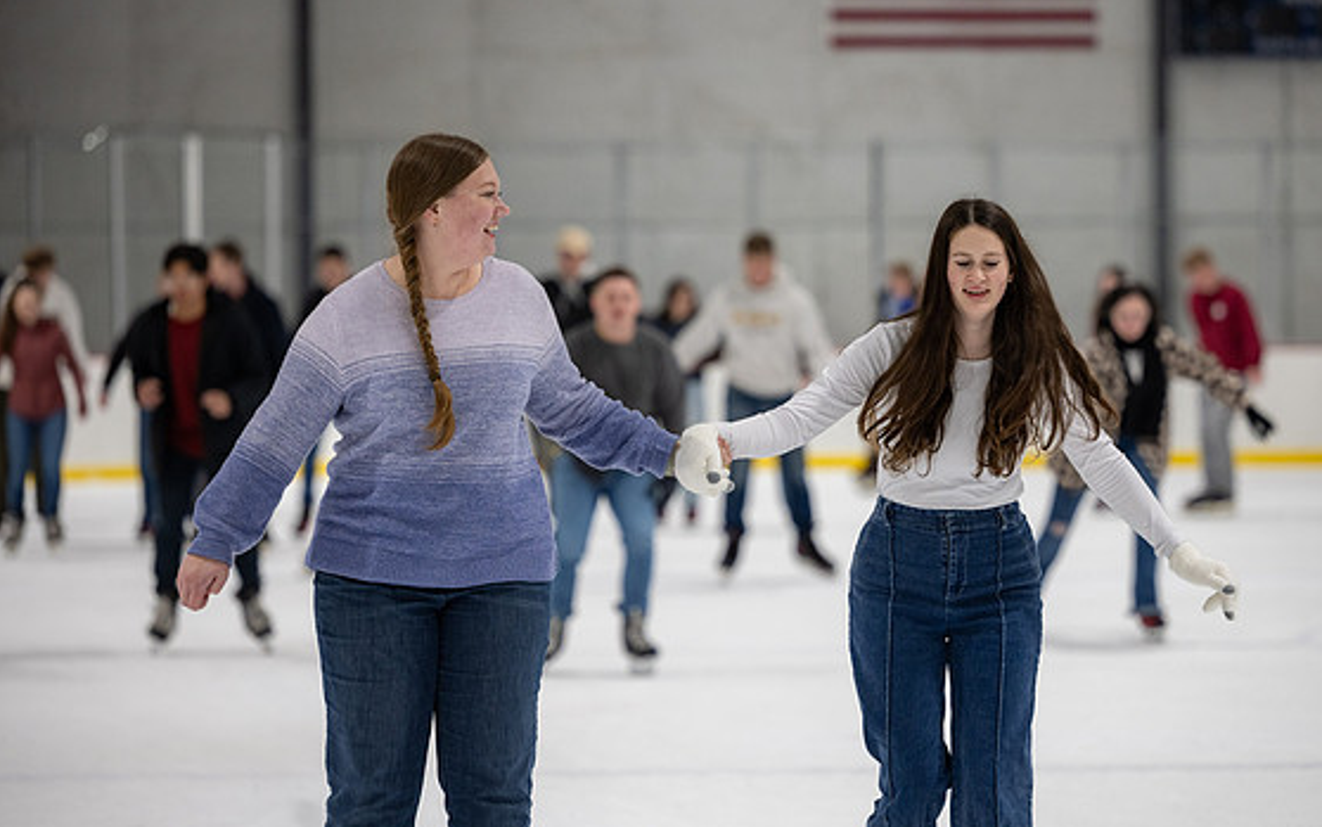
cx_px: 797
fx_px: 6883
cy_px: 391
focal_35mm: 191
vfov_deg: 6.9
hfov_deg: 11.0
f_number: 3.2
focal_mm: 155
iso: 400
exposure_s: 1/500
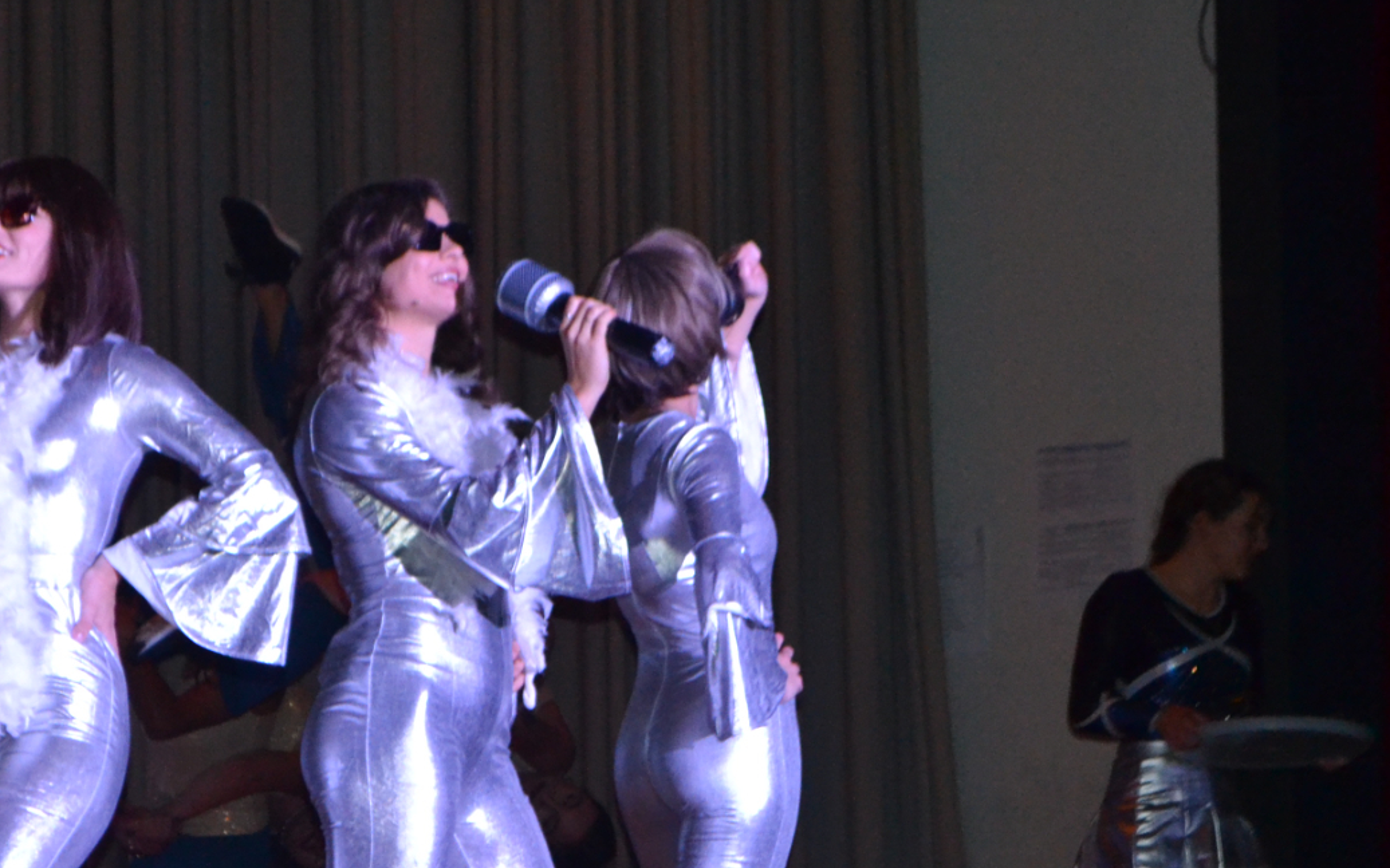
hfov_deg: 13.8
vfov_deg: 8.7
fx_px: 5720
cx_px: 405
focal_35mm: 151
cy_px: 697
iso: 2000
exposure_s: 1/60
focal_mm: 50
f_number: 5.6
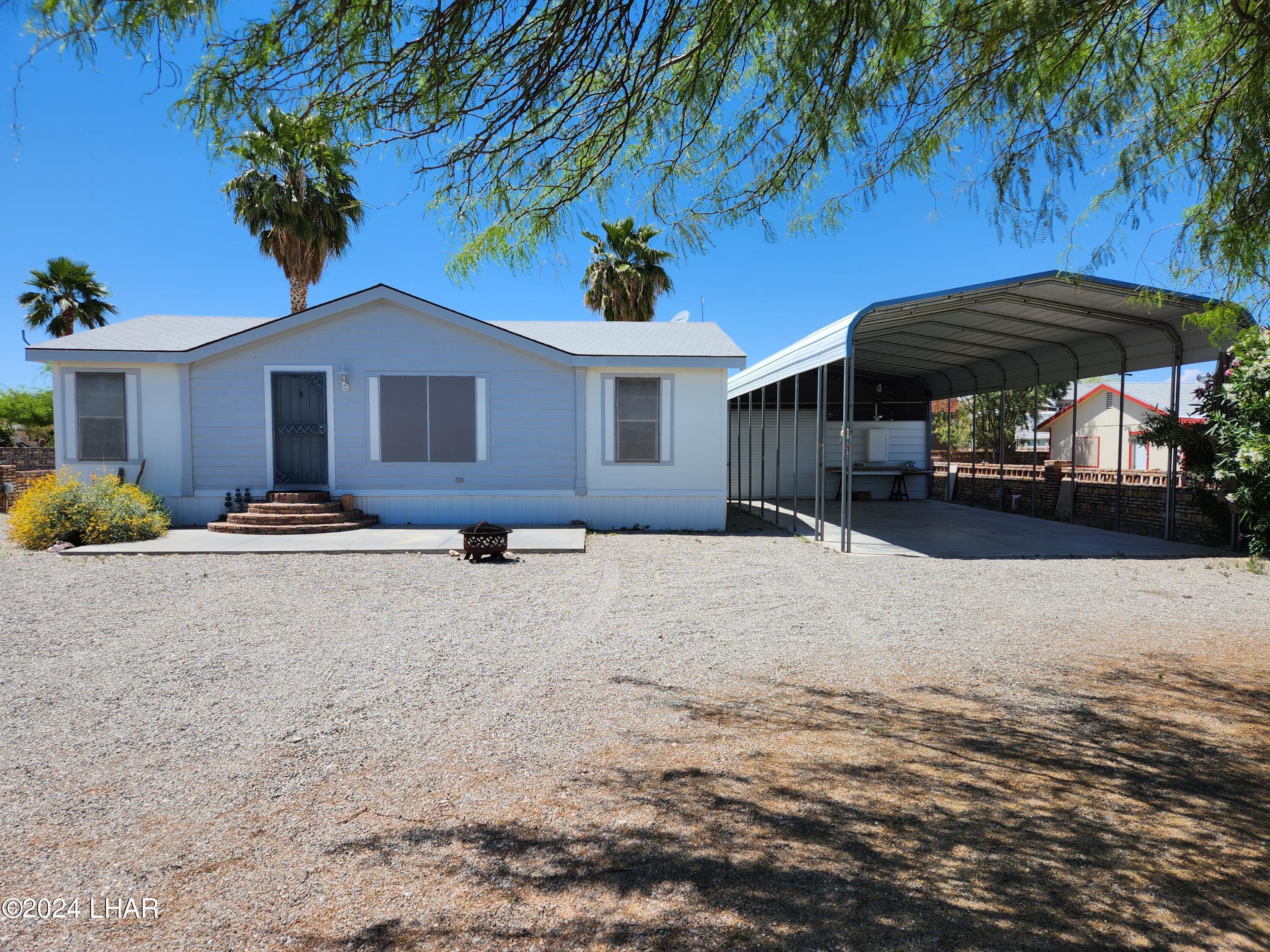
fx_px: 844
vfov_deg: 58.9
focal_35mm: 23
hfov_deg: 73.9
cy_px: 476
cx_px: 635
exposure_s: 1/1677
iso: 20
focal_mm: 5.4
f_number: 1.8
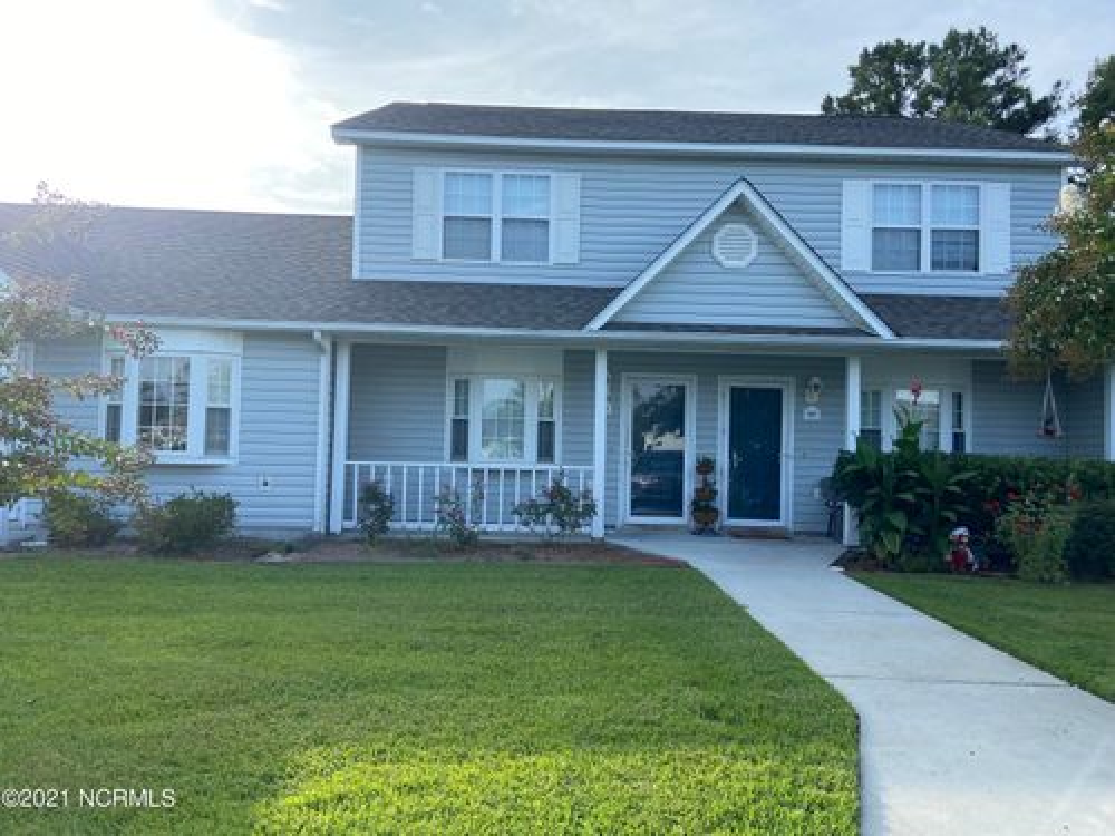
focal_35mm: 26
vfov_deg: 53.1
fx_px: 837
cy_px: 418
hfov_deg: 67.3
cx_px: 558
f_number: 1.8
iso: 32
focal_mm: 4.25
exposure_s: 1/1218
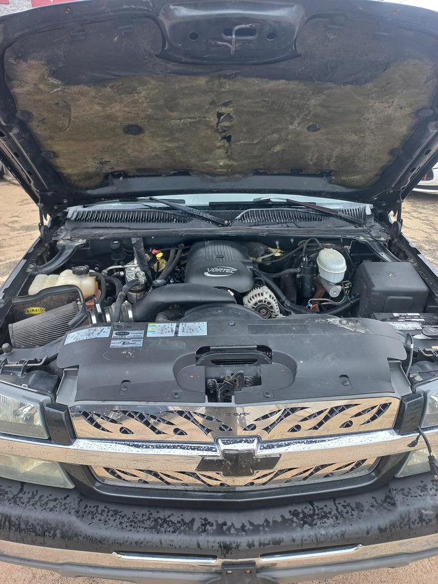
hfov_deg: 54.9
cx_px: 219
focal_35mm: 25
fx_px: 422
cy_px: 292
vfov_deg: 69.4
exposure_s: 1/50
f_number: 1.8
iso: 40
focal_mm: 4.6
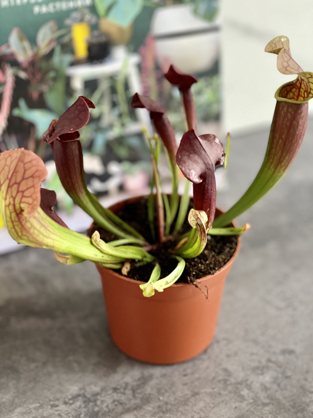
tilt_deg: -35.2
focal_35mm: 64
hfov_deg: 22.9
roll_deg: -0.8
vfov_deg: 30.3
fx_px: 772
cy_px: 209
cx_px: 156
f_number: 2.2
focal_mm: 7.5
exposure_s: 1/25
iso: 320
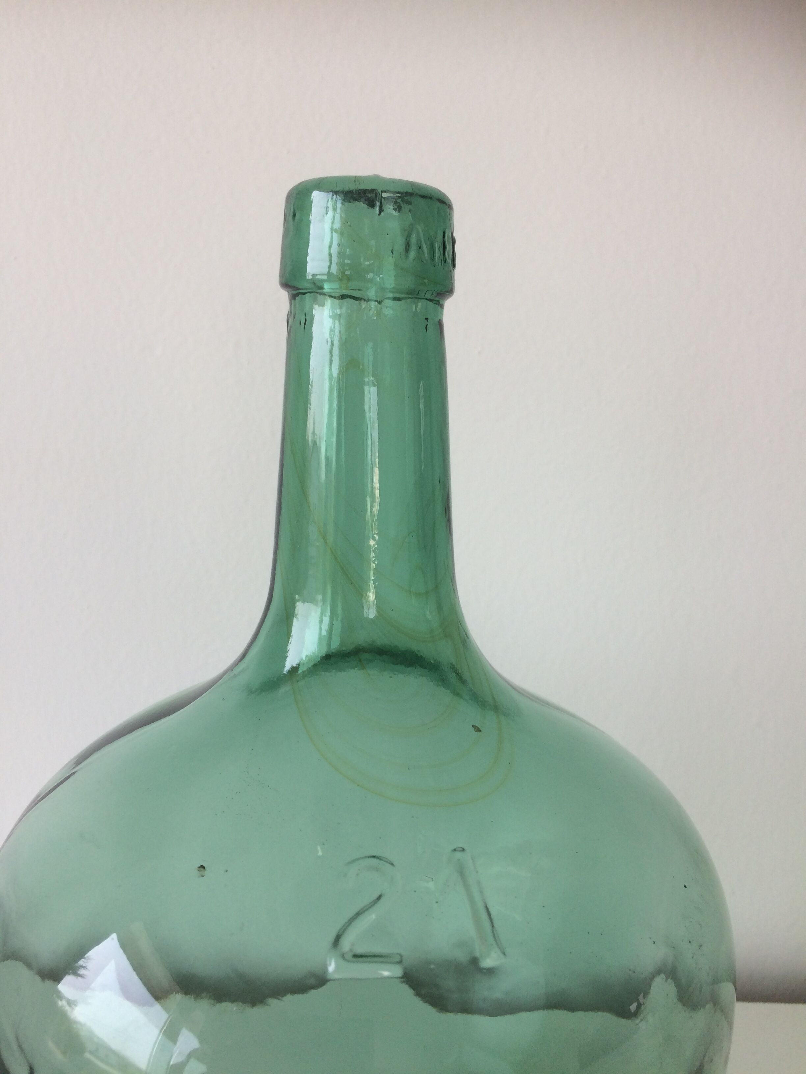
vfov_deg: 61.7
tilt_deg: -11.3
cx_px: 403
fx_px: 900
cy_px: 537
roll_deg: +0.4
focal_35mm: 29
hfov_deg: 48.2
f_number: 2.2
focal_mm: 4.15
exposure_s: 1/165
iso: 32
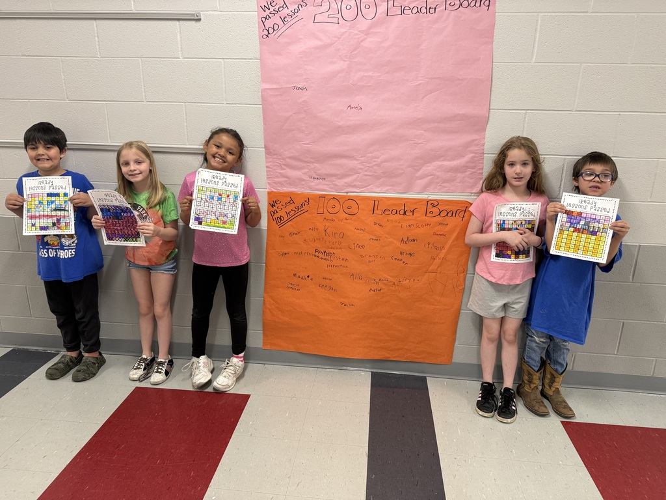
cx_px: 333
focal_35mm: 24
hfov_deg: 71.6
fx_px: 462
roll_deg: -1.2
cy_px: 250
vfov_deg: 56.8
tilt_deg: -16.8
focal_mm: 6.76
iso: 200
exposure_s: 1/91
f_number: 1.78
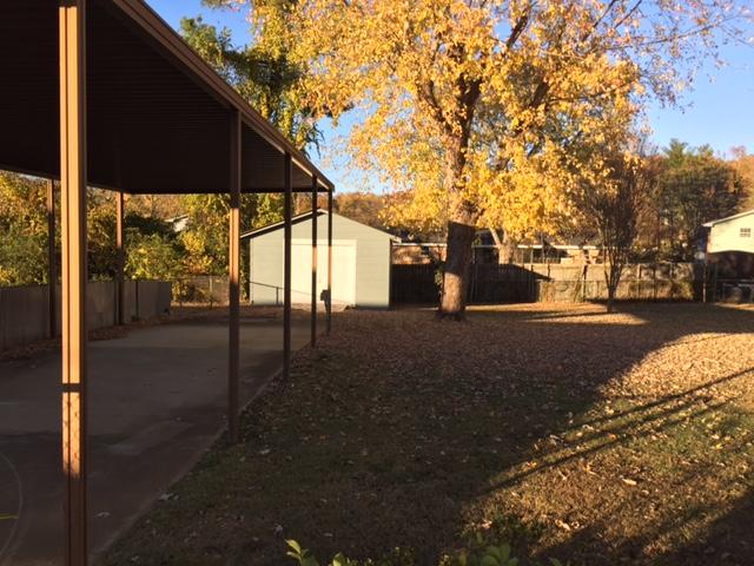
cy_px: 283
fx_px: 632
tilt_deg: -5.1
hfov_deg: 61.7
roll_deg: -1.0
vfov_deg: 48.2
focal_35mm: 29
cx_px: 377
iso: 32
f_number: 2.2
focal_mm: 4.15
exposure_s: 1/775
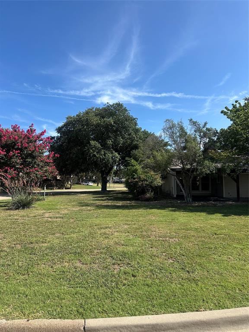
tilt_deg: +4.8
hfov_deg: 56.8
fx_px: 230
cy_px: 166
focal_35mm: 24
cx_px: 124
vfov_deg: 71.6
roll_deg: +0.5
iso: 80
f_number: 1.78
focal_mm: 6.86
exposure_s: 1/3356
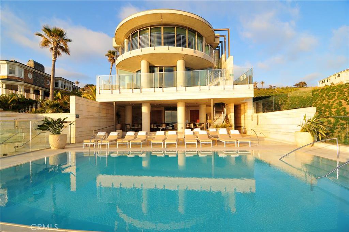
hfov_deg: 95.1
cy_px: 116
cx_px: 174
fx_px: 160
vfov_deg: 71.9
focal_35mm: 16
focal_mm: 11
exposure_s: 1/400
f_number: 5.6
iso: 250
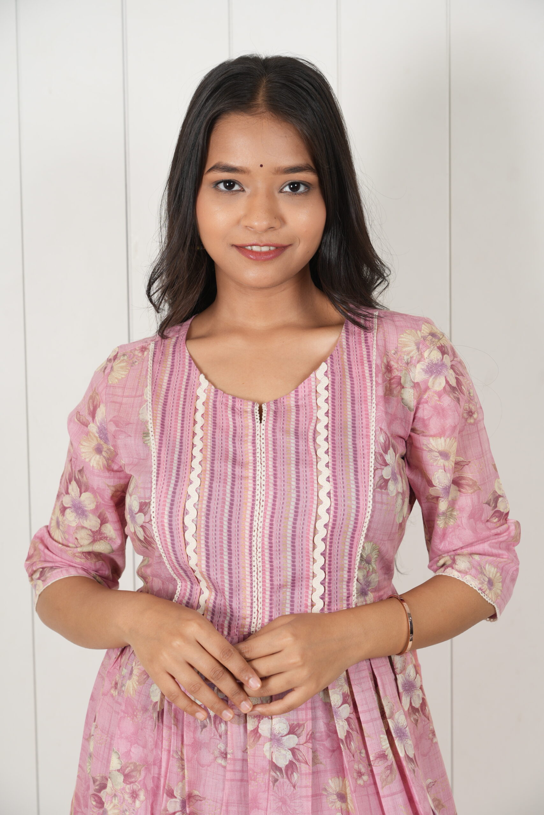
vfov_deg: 26.0
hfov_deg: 17.5
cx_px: 272
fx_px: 1768
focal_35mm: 78
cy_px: 408
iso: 125
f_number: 6.3
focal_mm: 78
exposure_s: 1/125
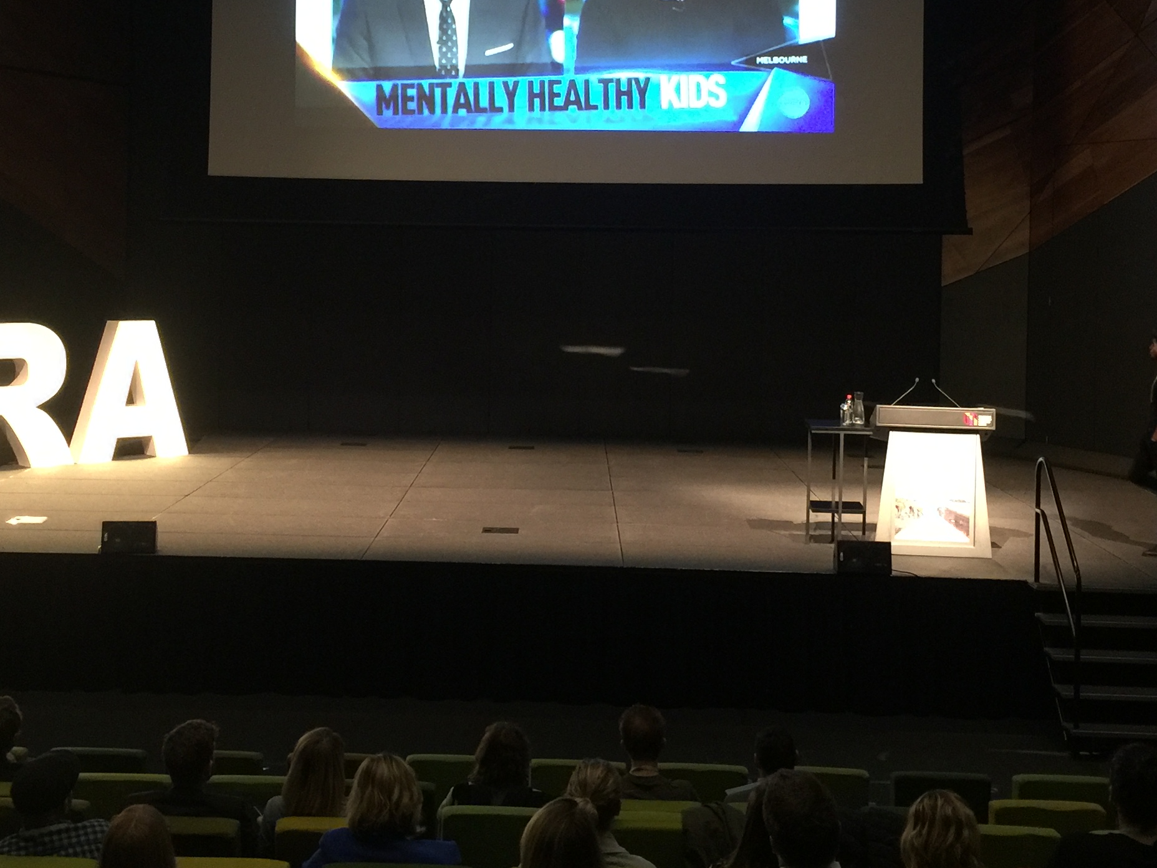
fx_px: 1705
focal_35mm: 51
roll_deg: -0.6
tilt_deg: +0.2
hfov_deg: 37.5
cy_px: 284
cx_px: 519
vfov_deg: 28.4
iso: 100
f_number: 2.2
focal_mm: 4.15
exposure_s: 1/10
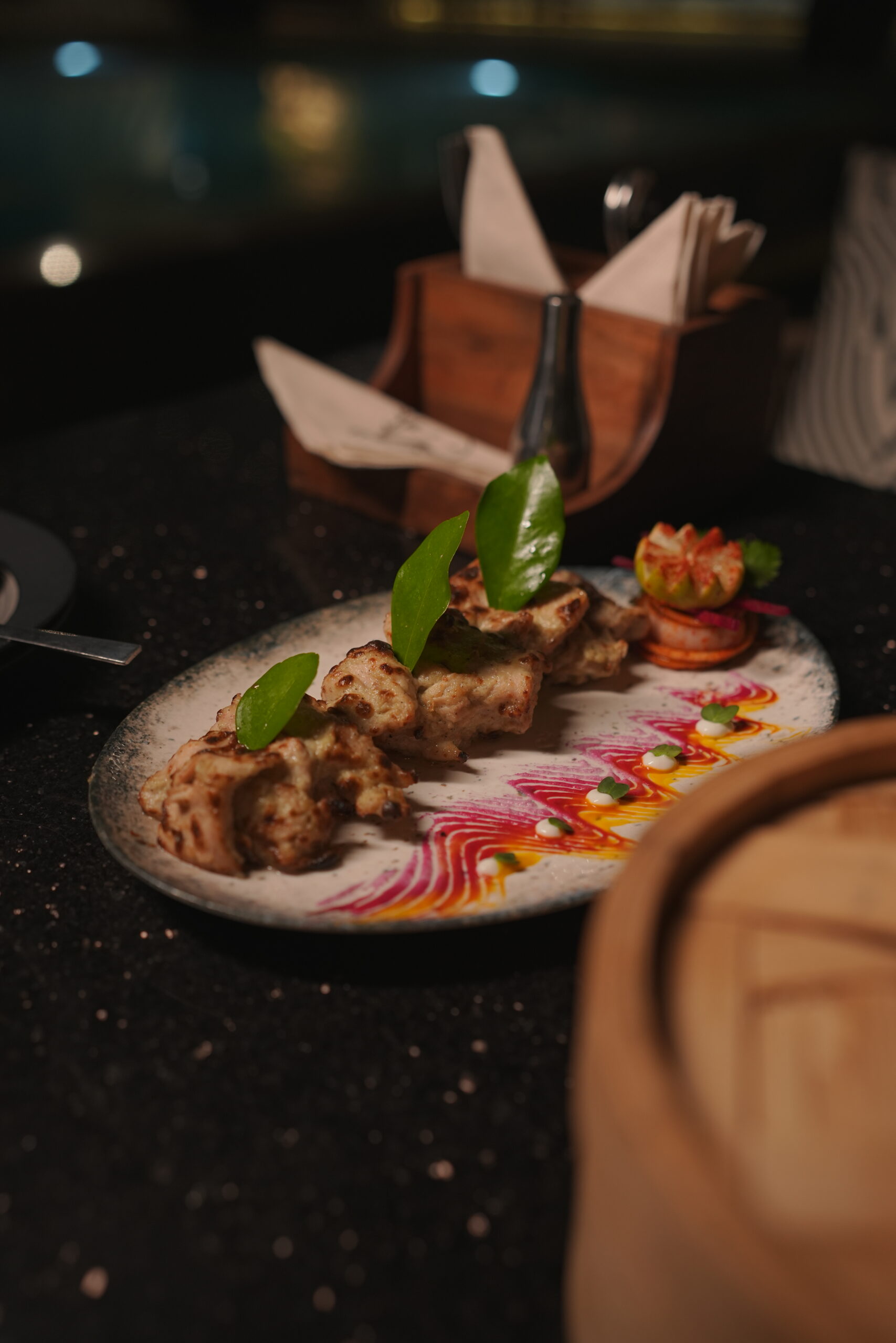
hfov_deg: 37.9
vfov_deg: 54.4
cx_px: 448
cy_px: 672
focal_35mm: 35
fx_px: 1306
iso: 640
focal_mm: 35
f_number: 2.5
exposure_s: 1/160
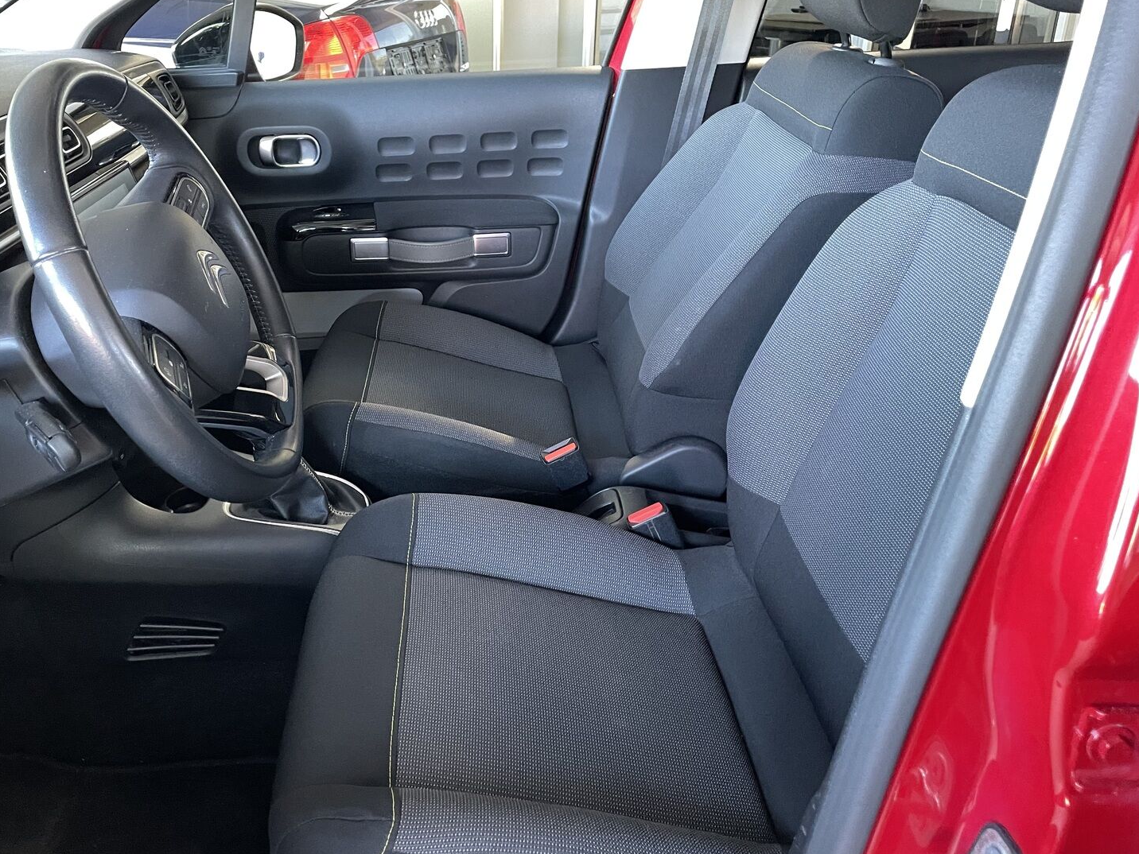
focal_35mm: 31
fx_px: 1020
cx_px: 511
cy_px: 390
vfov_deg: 45.4
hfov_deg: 58.2
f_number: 1.6
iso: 400
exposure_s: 1/60
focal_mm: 4.2
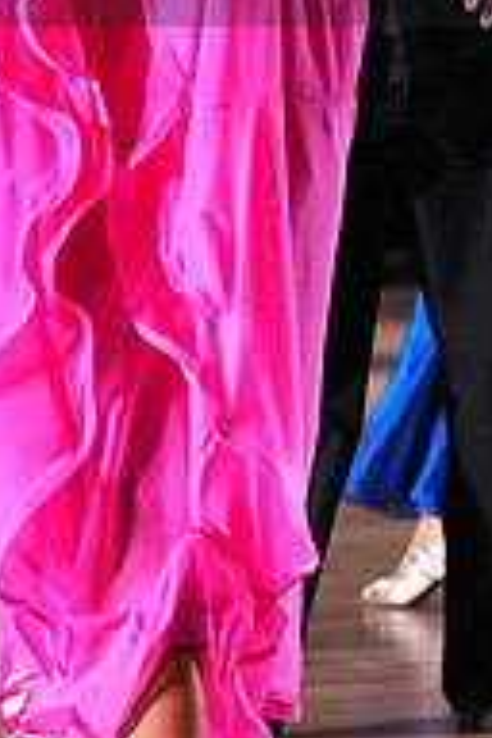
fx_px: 7174
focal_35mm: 350
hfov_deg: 3.9
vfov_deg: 5.9
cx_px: 52
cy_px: -100
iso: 8000
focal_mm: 116
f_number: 5
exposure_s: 1/400
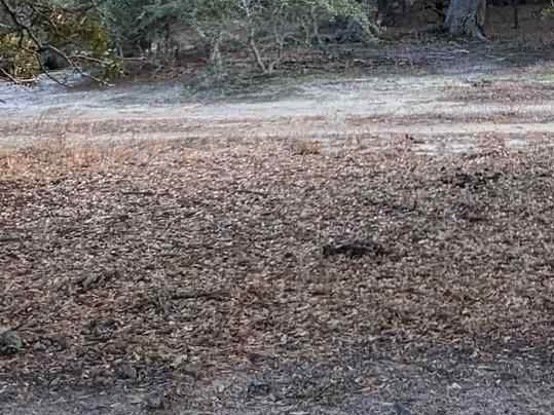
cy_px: -29
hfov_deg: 24.5
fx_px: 1232
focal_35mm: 77
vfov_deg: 18.5
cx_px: 510
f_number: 2.2
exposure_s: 1/306
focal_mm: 2.22
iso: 35
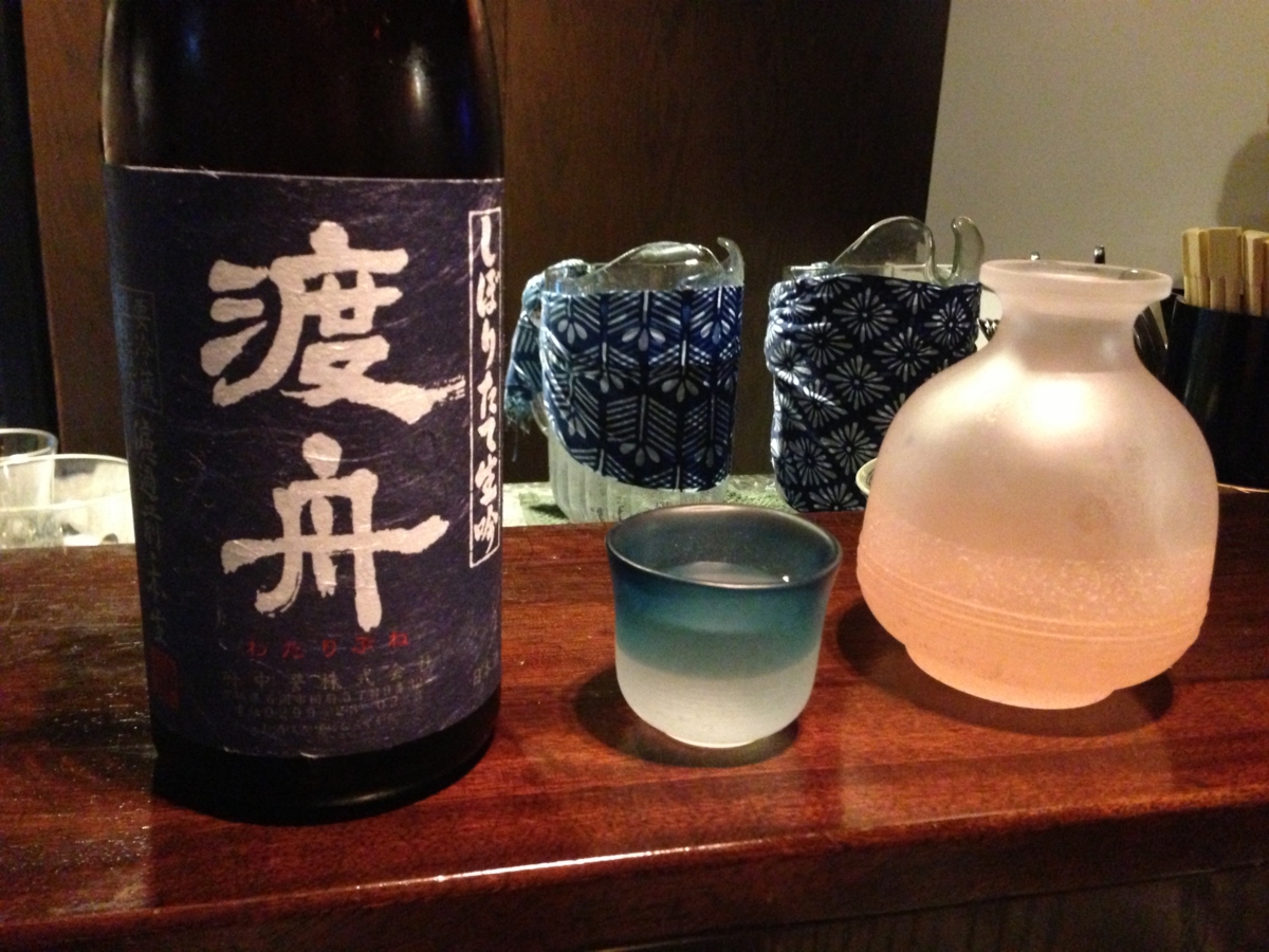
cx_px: 634
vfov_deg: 42.9
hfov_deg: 55.4
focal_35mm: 33
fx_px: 1210
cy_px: 476
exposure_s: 1/15
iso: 800
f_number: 2.4
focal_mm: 4.13
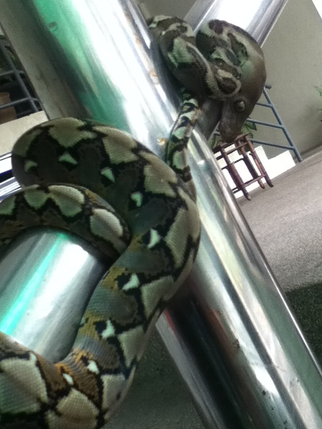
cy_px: 201
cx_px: 174
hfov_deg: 36.8
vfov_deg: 47.8
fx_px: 484
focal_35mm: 39
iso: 125
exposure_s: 1/60
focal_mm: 3.85
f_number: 2.4
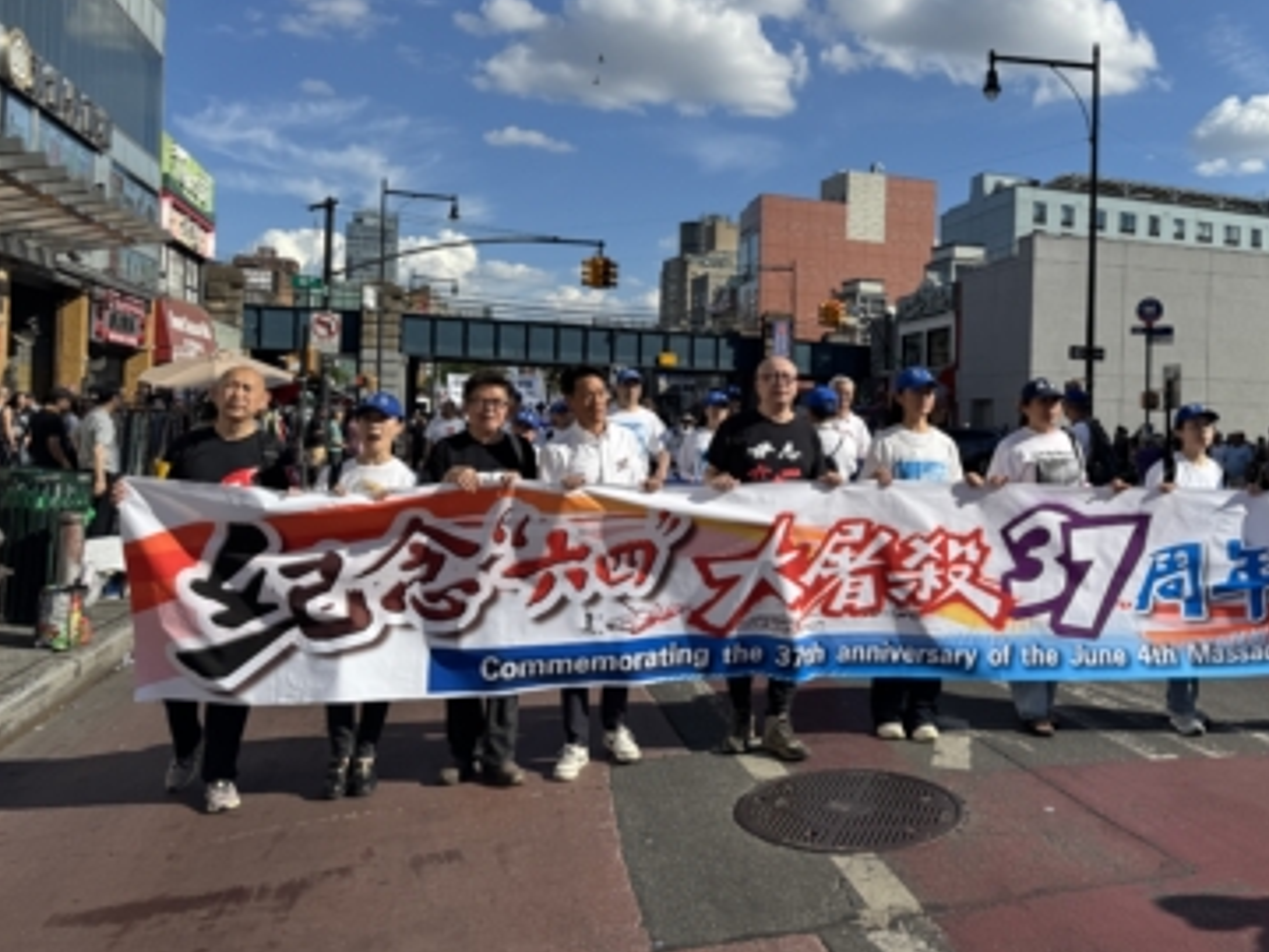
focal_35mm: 30
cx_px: 768
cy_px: 402
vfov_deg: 46.6
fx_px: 1100
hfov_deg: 59.4
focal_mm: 6.76
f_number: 1.78
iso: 80
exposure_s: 1/5348
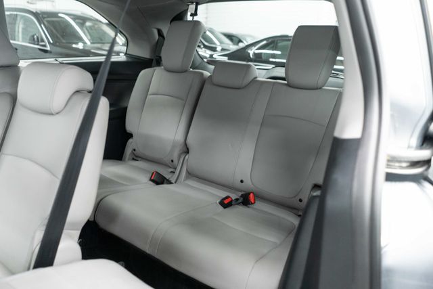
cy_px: 144
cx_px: 216
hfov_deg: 65.5
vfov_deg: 46.4
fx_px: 337
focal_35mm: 28
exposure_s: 1/40
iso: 2500
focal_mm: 28
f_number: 3.2
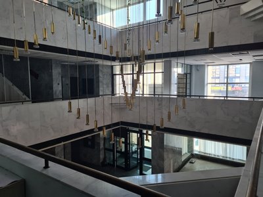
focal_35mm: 26
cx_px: 132
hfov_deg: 67.3
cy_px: 98
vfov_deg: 53.1
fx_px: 198
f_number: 1.8
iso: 64
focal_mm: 5.4
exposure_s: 1/50
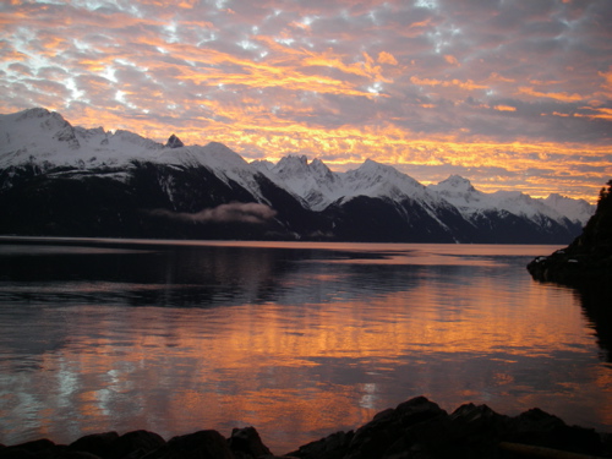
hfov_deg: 49.0
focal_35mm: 38
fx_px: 672
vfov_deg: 37.7
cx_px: 306
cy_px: 230
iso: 125
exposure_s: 1/50
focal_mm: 6.3
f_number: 3.3
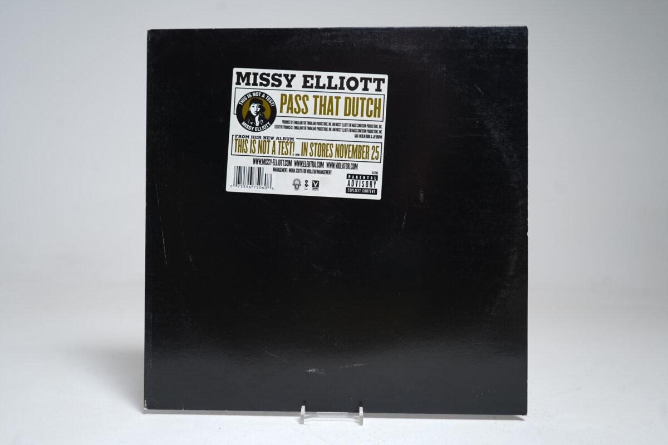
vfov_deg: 43.6
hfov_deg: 61.9
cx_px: 334
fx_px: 557
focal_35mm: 30
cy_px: 222
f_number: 5
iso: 64
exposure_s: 1/3
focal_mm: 30
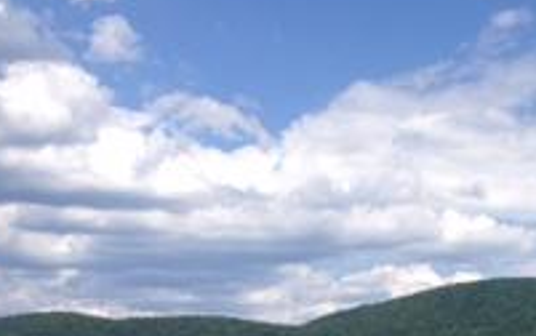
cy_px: 415
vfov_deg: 14.5
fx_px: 1272
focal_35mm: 87
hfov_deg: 22.1
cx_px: 632
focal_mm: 4.12
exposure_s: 1/2262
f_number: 2.4
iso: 50
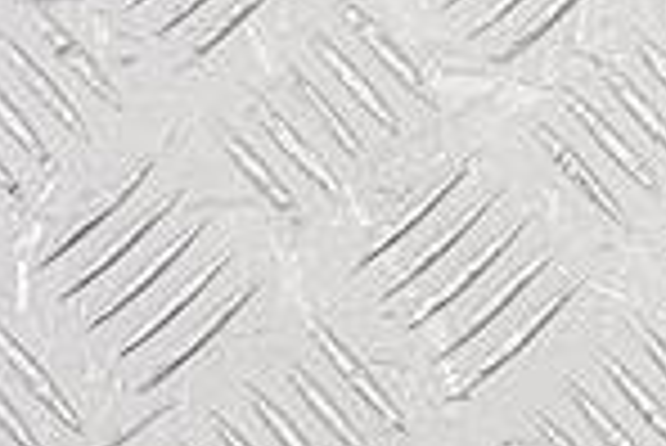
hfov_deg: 8.5
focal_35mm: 187
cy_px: -856
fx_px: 3463
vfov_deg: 6.7
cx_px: 2210
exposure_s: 1/100
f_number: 1.7
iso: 40
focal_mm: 4.2
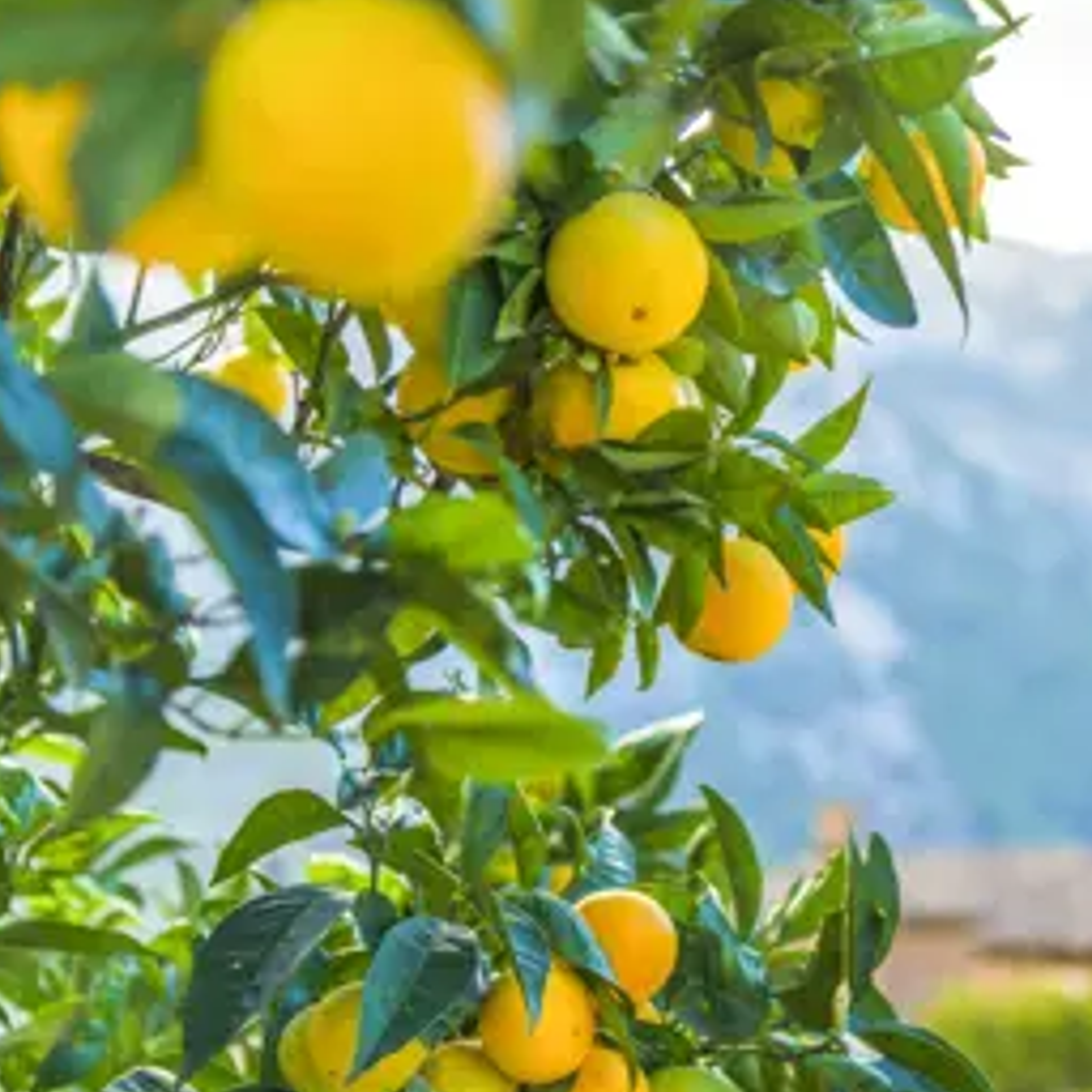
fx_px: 3783
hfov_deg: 16.2
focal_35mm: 106
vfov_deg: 16.4
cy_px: 508
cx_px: 951
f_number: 4
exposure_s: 1/160
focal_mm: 65
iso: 160
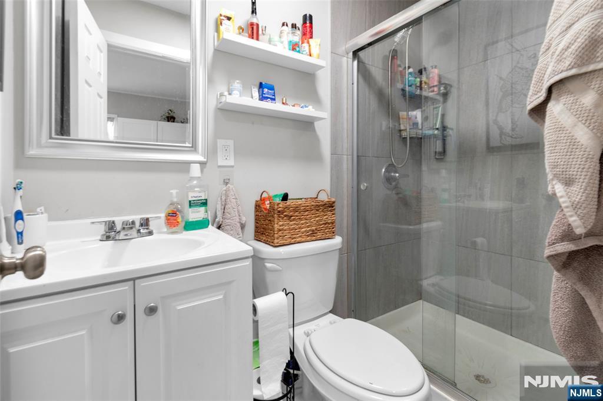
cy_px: 200
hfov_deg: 100.4
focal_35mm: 15
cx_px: 302
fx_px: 251
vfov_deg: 77.3
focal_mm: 10
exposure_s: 1/4
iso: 250
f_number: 7.1
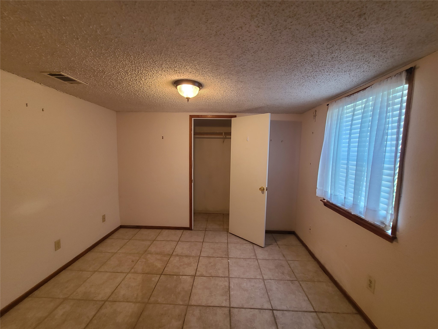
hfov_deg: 106.2
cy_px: 164
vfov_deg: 89.9
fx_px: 164
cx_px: 219
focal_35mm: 13
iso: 320
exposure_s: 1/60
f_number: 2.2
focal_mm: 2.2
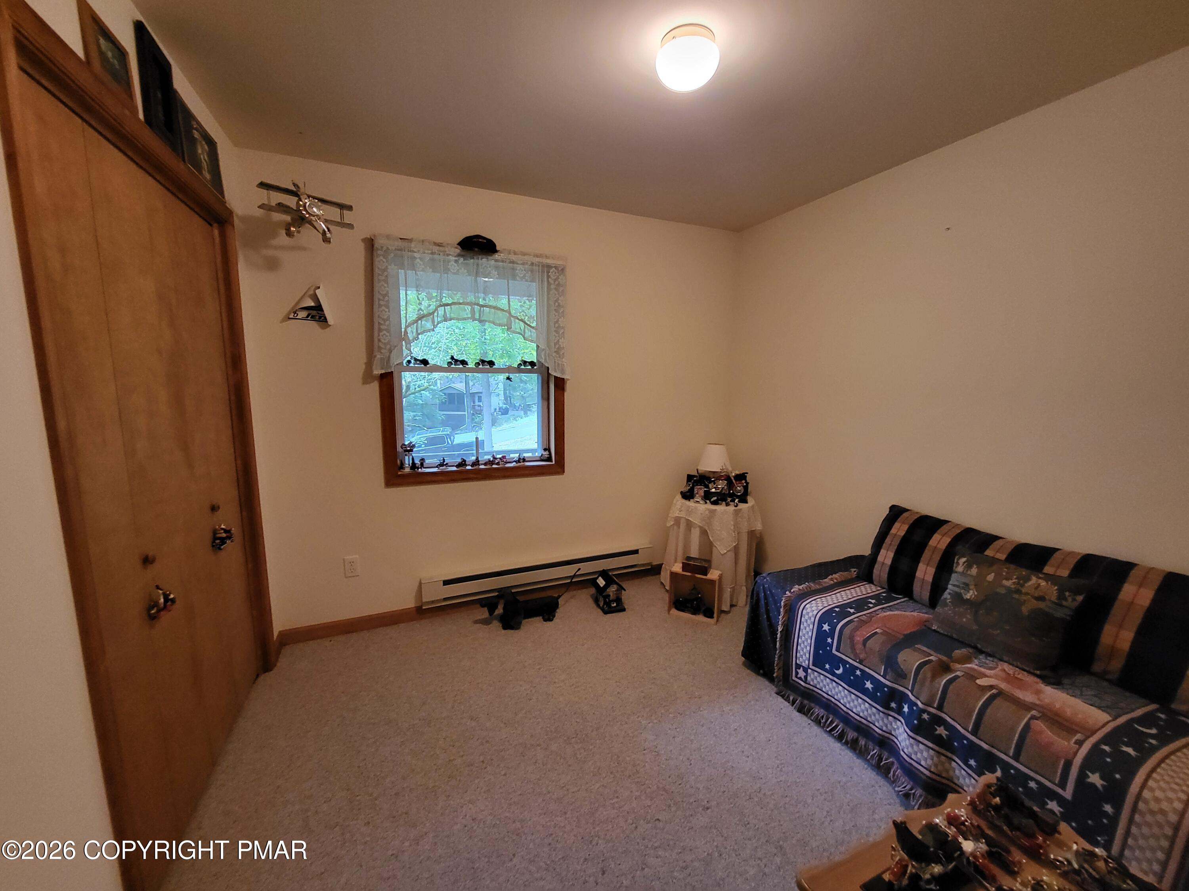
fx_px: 447
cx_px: 594
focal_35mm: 13
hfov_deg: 106.2
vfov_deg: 89.9
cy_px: 446
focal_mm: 1.74
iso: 500
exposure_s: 1/30
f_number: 2.2
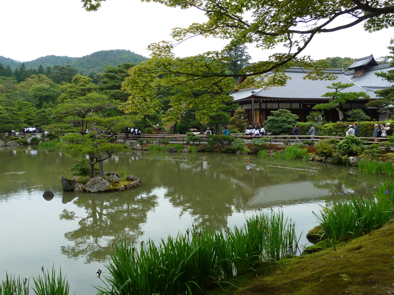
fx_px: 330
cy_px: 148
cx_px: 197
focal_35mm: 29
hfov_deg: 61.7
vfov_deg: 48.2
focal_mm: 4.7
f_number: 4
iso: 80
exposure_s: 1/160
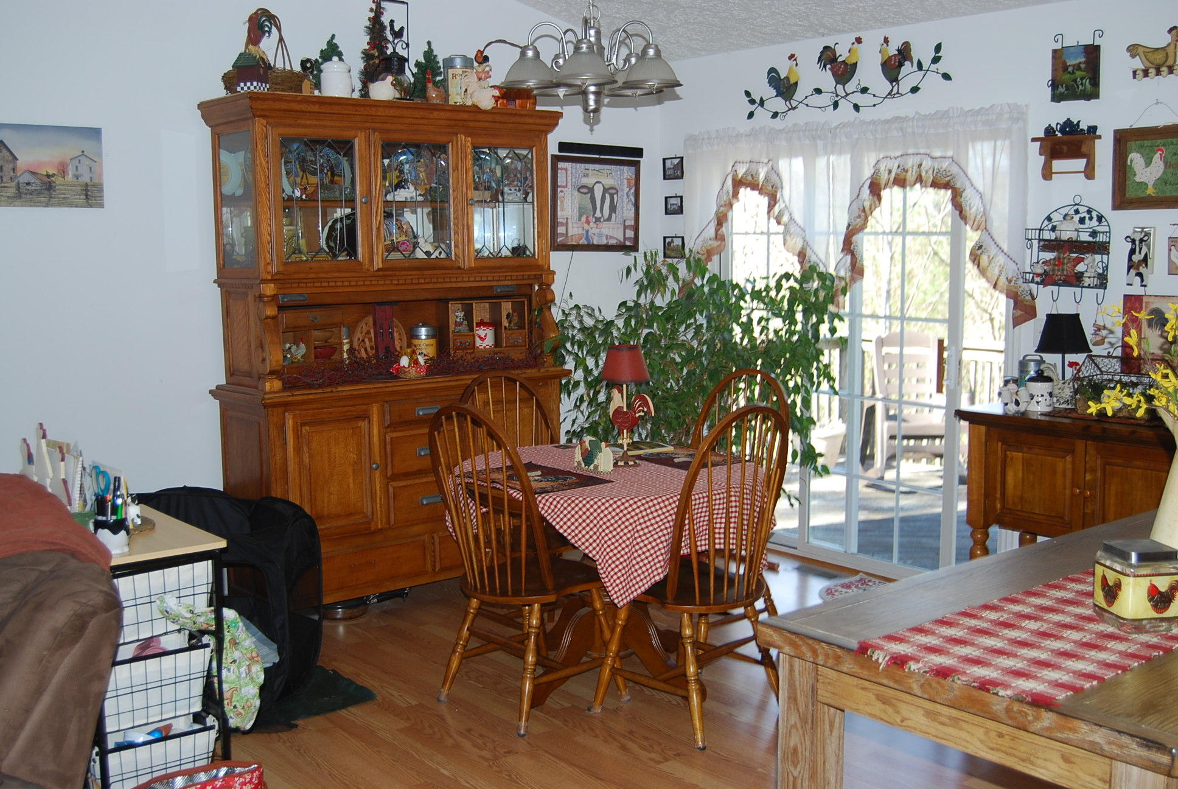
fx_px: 1278
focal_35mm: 39
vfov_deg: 34.3
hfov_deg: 49.5
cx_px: 589
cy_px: 394
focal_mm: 26
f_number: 4
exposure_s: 1/60
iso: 200
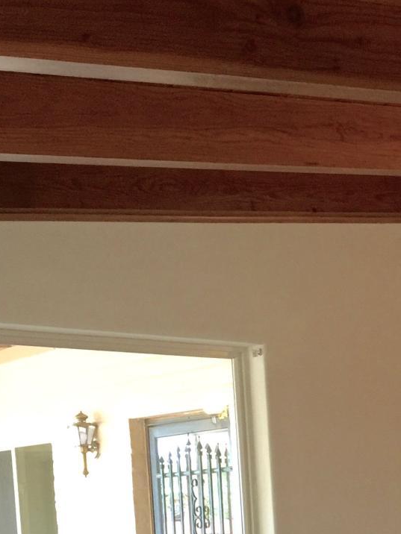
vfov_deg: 22.2
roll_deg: +2.5
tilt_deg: -6.0
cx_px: 483
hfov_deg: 17.4
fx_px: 1251
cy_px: 650
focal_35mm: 81
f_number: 2.2
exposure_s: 1/15
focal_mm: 4.15
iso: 100
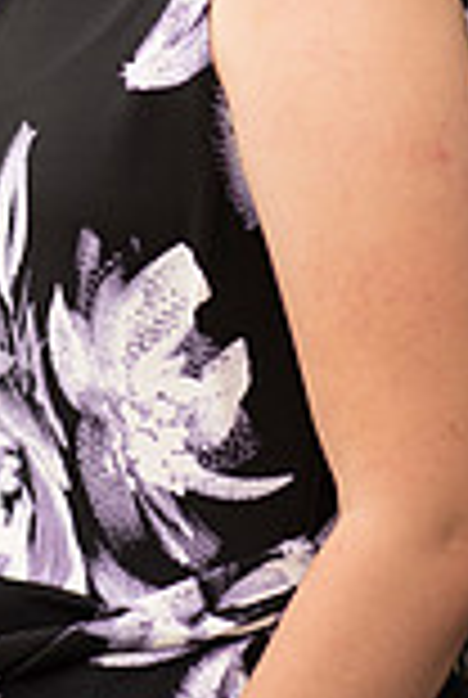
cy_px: -18
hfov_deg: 5.6
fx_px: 4775
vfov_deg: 8.3
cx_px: 72
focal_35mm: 246
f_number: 1.8
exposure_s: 1/500
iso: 320
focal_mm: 85
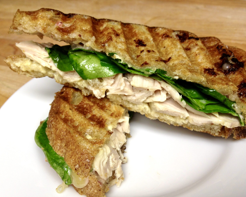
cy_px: 98
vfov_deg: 40.1
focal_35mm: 37
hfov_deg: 49.1
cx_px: 129
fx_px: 269
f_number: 2.4
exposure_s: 1/40
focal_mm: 4.28
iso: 64
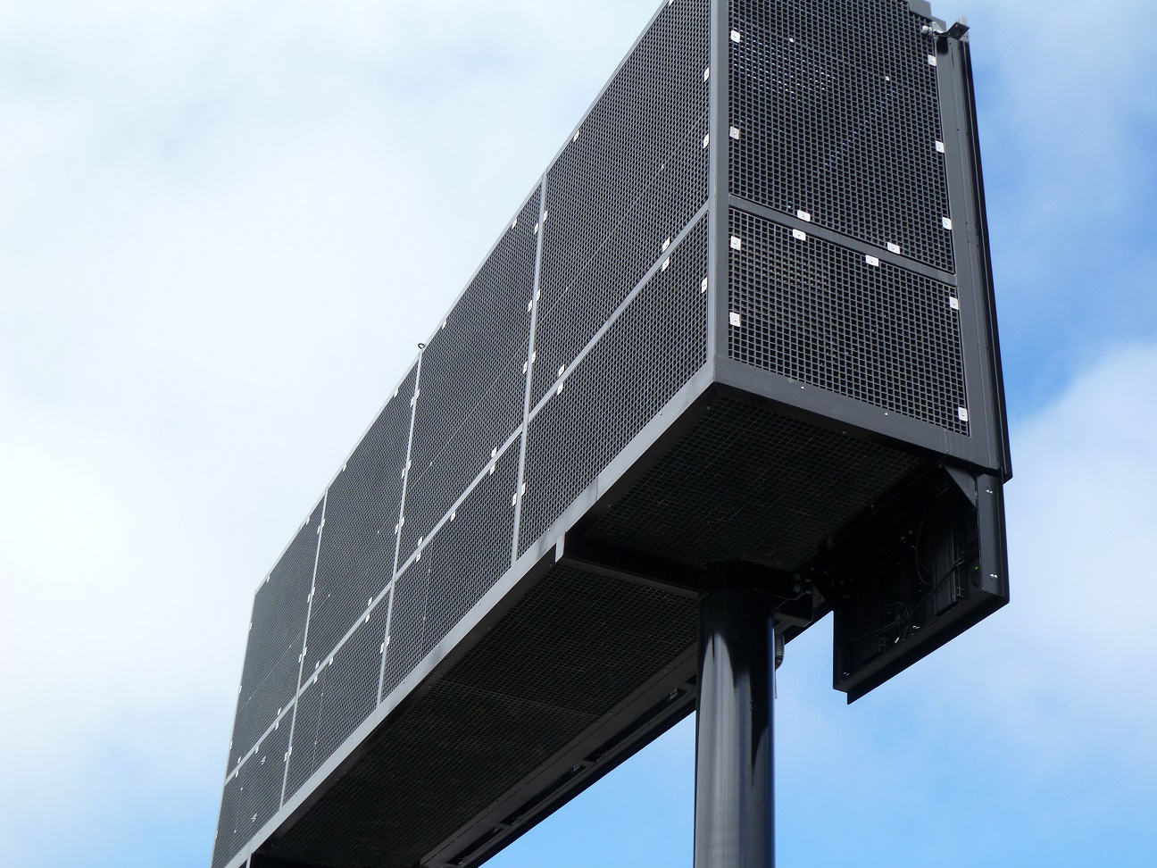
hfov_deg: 38.2
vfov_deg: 29.1
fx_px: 1671
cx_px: 578
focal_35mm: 50
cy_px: 434
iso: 80
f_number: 3.9
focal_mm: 9
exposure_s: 1/320
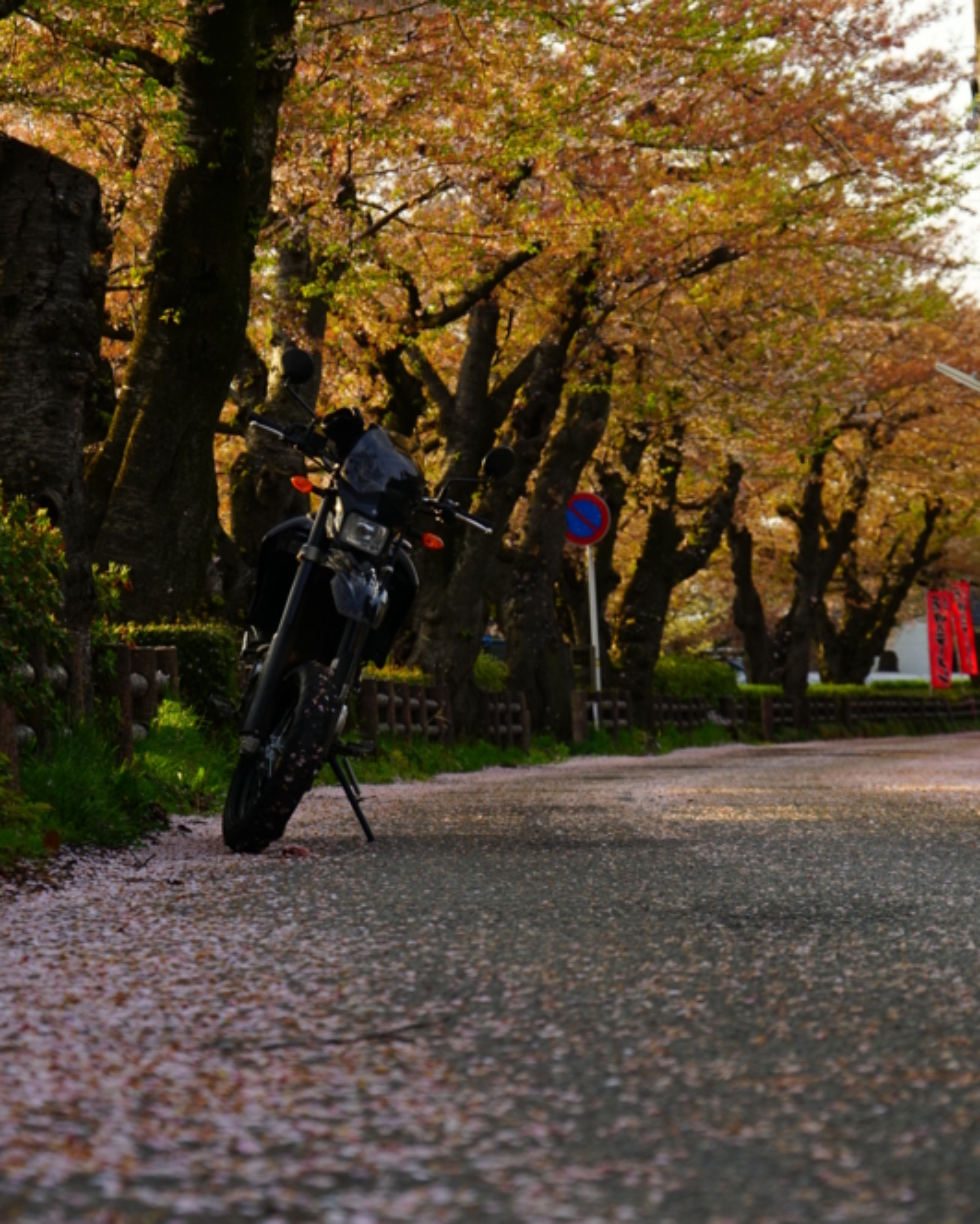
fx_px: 5290
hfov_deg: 10.6
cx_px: 490
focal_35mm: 146
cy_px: 537
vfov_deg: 13.2
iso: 200
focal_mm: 86
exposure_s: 1/160
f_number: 7.1
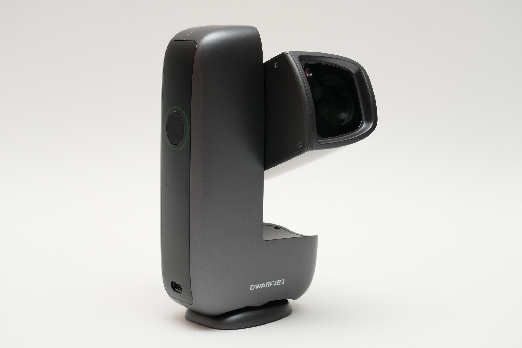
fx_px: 942
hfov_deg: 31.0
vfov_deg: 20.9
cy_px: 174
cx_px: 261
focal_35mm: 65
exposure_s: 1/60
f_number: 22
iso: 1600
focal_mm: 65
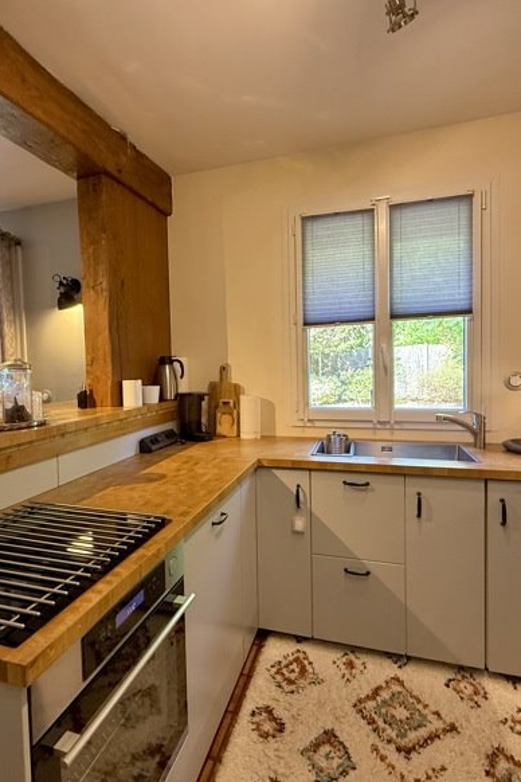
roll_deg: +1.3
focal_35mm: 20
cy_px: 383
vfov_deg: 84.0
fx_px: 434
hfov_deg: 61.6
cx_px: 220
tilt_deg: -3.1
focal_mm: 2.22
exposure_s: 1/100
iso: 320
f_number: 2.2
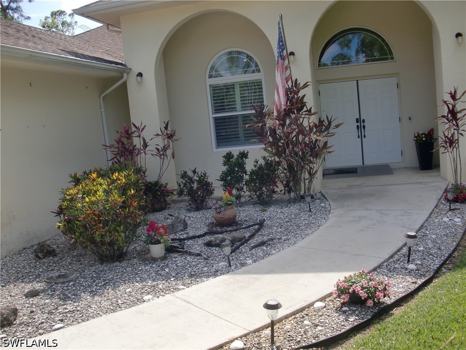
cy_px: 175
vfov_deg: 39.7
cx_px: 233
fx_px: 485
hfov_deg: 51.4
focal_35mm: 36
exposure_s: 1/800
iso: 64
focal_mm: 6.3
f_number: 2.8
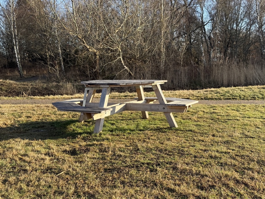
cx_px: 132
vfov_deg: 30.3
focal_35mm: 48
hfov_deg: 39.7
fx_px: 367
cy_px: 100
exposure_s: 1/1377
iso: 100
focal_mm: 6.76
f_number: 1.78
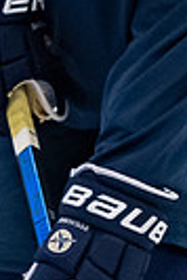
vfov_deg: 1.0
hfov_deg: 0.7
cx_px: 175
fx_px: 15736
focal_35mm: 2025
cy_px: -316
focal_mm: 200
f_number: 3.5
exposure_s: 1/800
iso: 2500
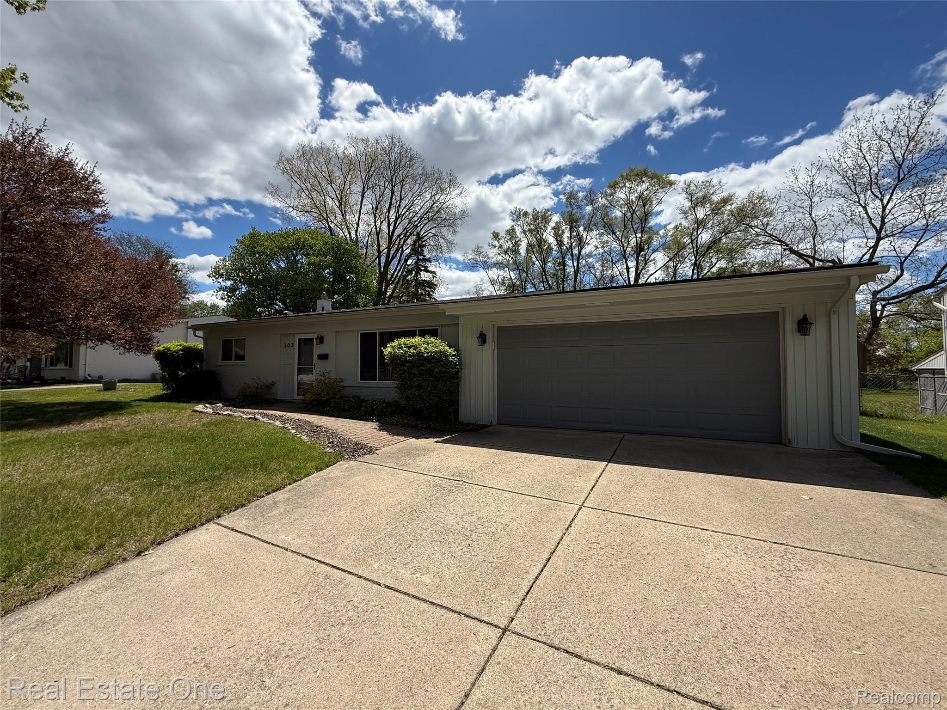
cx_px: 474
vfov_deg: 85.7
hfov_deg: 102.1
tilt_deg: +3.0
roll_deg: +0.0
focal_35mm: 14
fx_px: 383
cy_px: 355
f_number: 2.2
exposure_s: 1/2841
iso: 64
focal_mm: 2.22
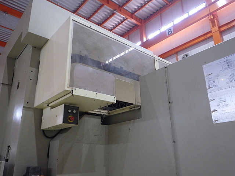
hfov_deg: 63.4
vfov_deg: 49.7
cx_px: 118
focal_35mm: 28
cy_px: 88
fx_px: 190
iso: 800
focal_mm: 5
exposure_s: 1/45
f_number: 3.5
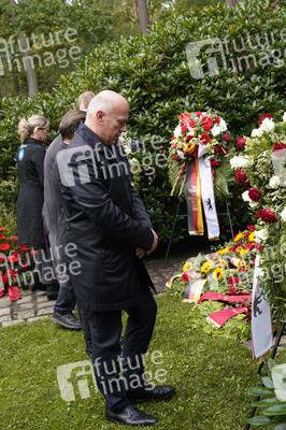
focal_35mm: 45
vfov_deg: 43.6
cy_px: 215
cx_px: 143
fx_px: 537
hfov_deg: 29.8
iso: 1250
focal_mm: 45
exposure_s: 1/400
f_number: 5.6
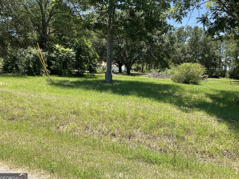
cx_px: 123
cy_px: 90
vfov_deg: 46.8
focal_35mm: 30
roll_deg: -1.6
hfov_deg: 59.9
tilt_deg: -7.3
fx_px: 207
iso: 16
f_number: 1.8
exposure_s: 1/781
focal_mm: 3
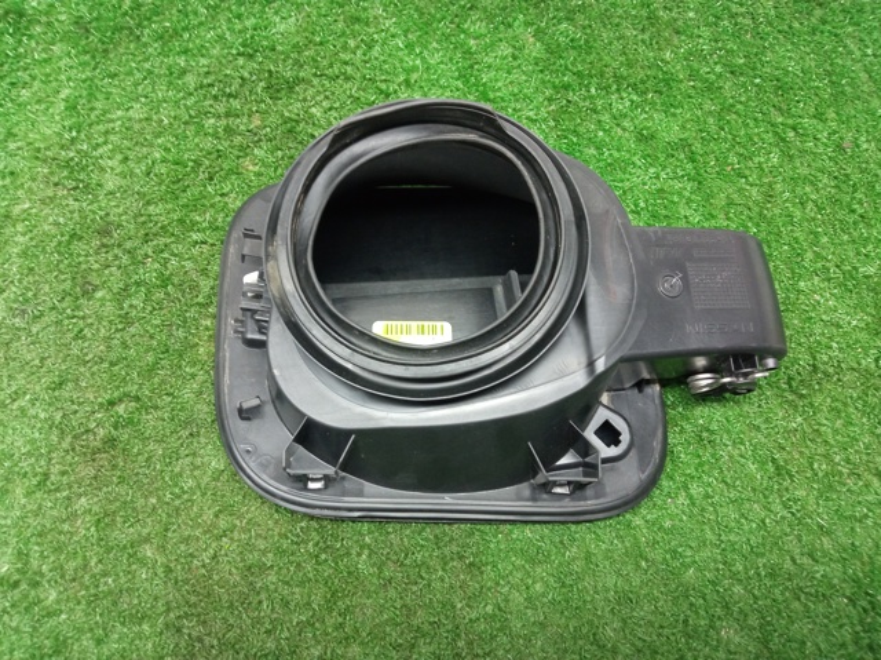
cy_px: 330
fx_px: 687
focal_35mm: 27
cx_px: 440
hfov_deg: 65.4
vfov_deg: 51.3
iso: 658
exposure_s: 1/25
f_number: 2.2
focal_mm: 3.79
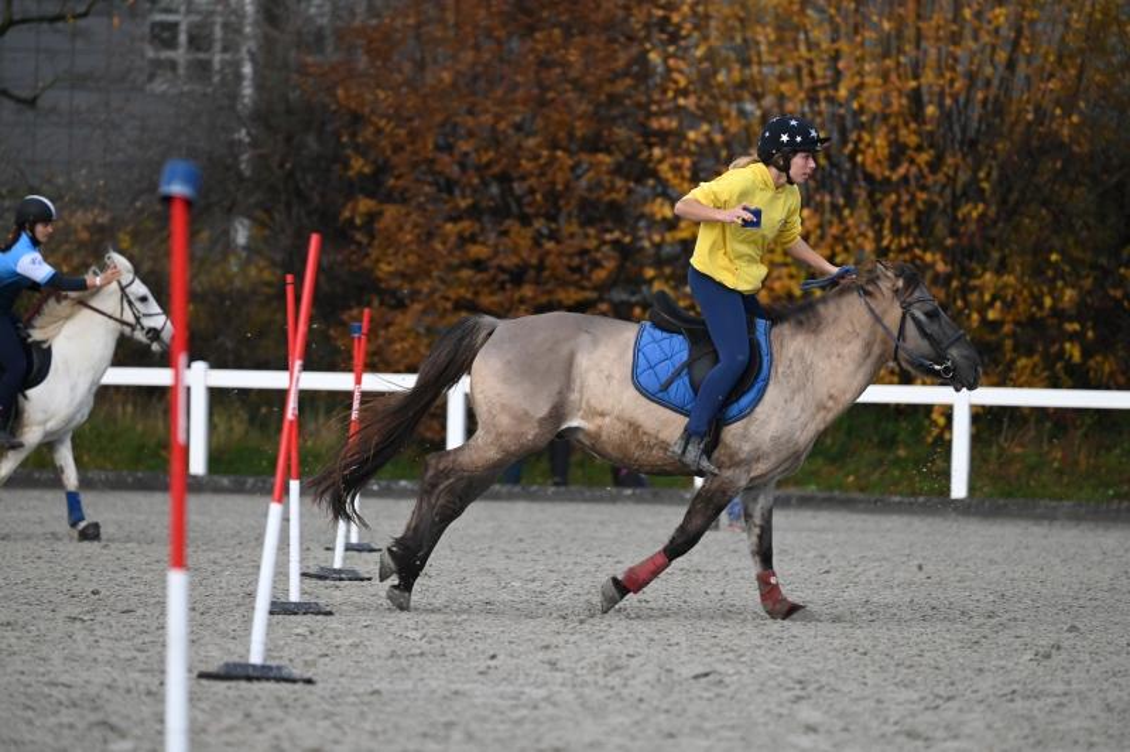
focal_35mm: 240
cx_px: 565
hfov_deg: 8.6
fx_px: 7527
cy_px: 376
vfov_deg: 5.7
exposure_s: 1/1250
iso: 2500
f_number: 5
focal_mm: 240
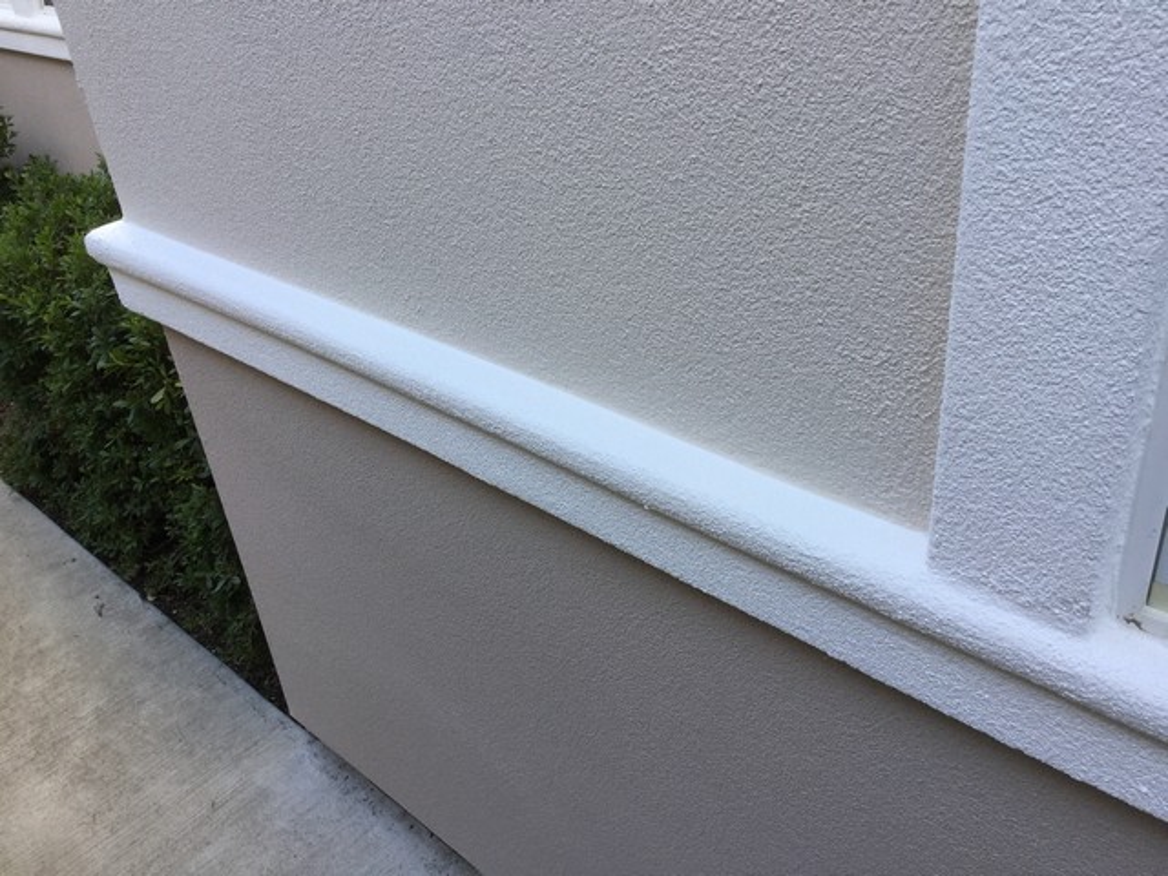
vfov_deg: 45.4
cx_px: 584
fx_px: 1046
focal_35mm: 31
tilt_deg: -32.5
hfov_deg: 58.4
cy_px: 438
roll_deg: +4.4
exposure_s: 1/155
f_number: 2.4
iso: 25
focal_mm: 3.3
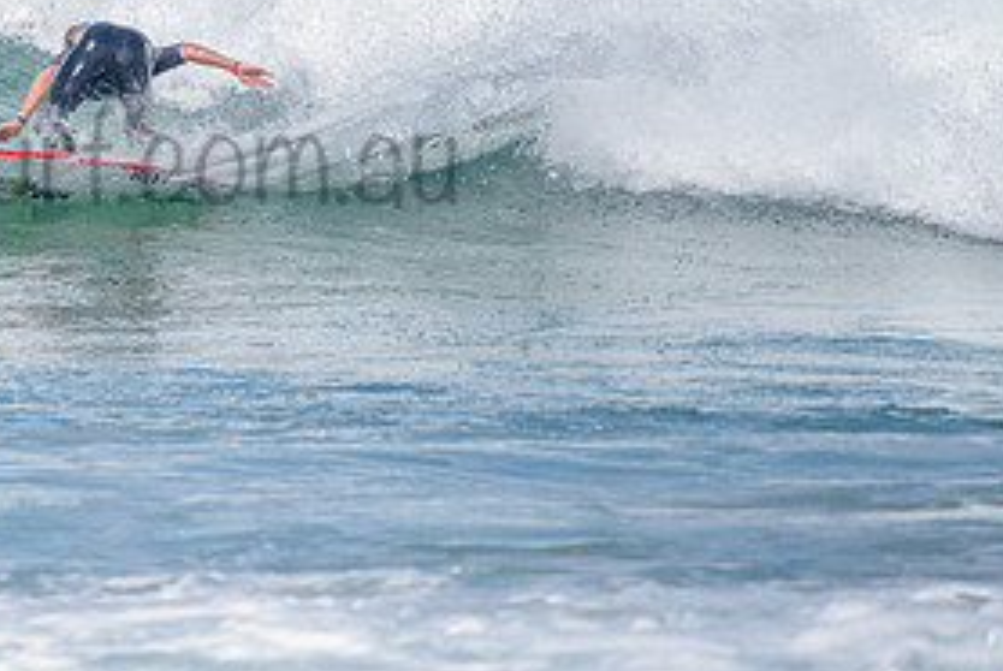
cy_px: 121
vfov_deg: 1.3
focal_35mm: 1043
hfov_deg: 2.0
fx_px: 29089
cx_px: 76
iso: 160
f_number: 5.6
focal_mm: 500
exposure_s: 1/2000
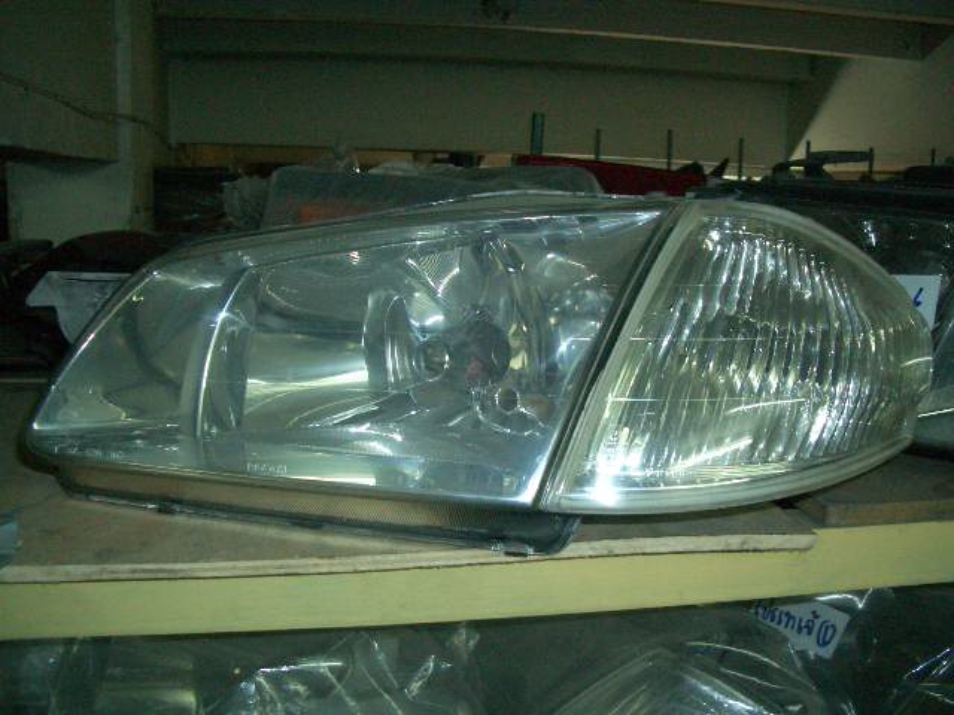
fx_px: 965
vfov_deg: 40.7
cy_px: 358
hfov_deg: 52.6
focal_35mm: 35
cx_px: 477
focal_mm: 5.8
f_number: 2.6
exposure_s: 1/60
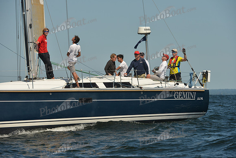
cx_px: 118
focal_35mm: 250
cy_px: 79
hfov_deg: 8.2
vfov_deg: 5.5
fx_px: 1639
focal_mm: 250
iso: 320
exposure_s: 1/1250
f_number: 8
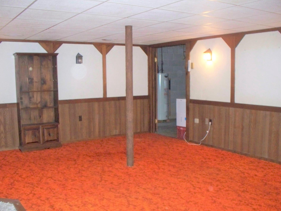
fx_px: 317
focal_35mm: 39
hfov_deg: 47.8
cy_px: 109
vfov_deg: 36.8
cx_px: 133
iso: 400
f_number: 2.8
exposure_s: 1/30
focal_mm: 7.54
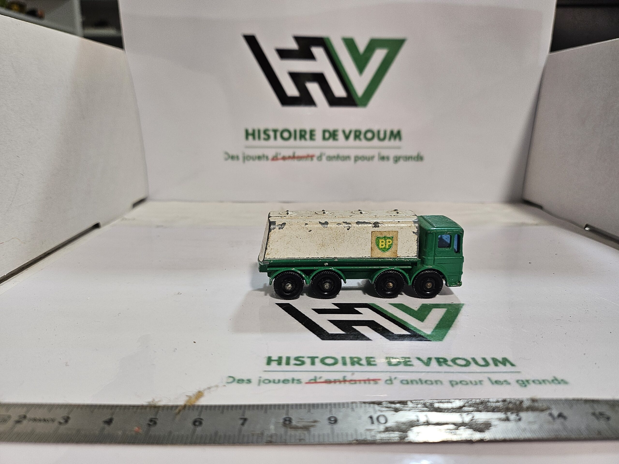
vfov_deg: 56.8
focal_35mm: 24
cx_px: 310
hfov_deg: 71.6
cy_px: 232
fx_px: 429
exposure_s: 1/100
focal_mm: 5
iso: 100
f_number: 1.8
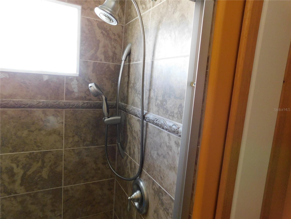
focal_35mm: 23
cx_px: 146
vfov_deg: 58.9
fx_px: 193
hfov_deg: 73.9
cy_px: 110
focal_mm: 4
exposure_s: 1/20
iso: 400
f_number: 3
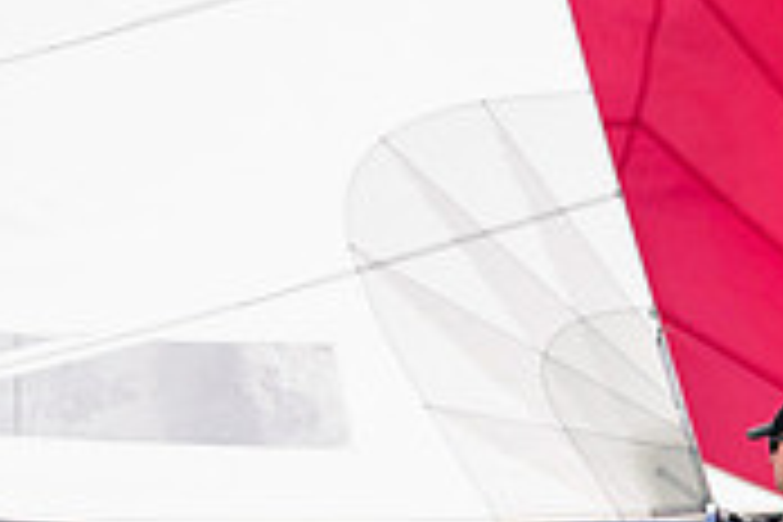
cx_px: 490
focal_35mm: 1501
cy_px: 821
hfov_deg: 1.4
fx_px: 32644
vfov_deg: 0.9
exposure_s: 1/3200
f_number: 5
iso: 200
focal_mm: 300
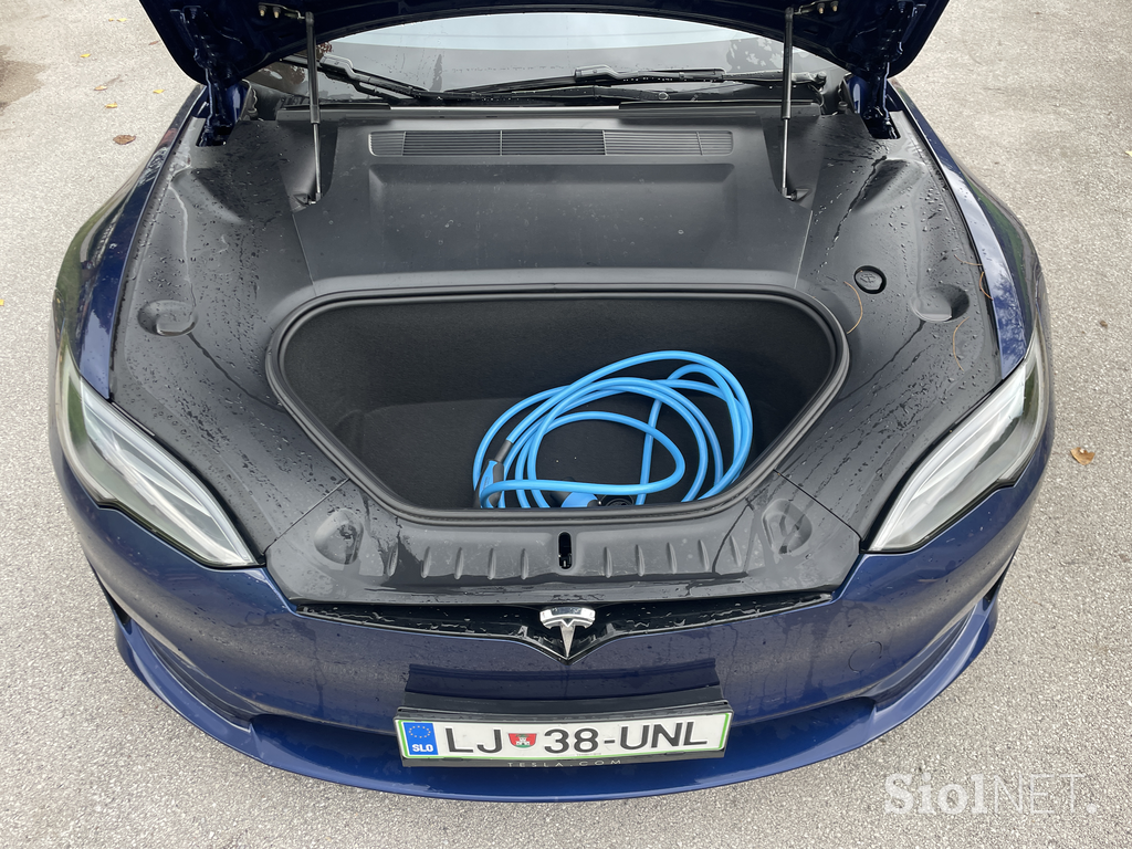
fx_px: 850
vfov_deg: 53.1
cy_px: 424
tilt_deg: -41.4
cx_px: 566
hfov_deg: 67.3
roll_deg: -1.0
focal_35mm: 26
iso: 64
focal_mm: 4.2
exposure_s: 1/121
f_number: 1.6
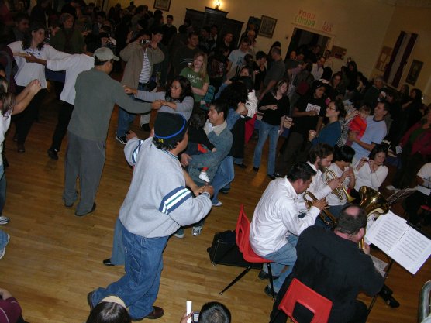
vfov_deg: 40.7
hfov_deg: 52.6
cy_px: 162
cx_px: 216
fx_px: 436
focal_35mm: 35
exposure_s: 1/60.1
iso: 200
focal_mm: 8.9
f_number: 2.8
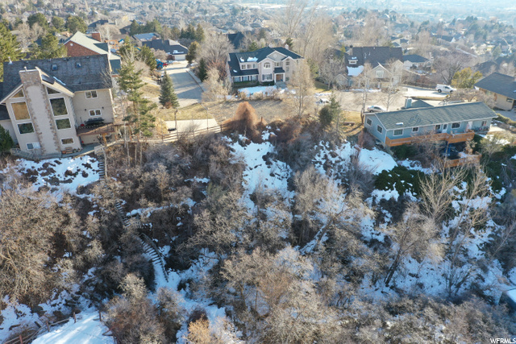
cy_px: 172
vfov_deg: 46.4
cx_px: 258
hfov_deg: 65.5
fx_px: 401
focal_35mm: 28
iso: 100
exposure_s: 1/160
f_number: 4.5
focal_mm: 10.26
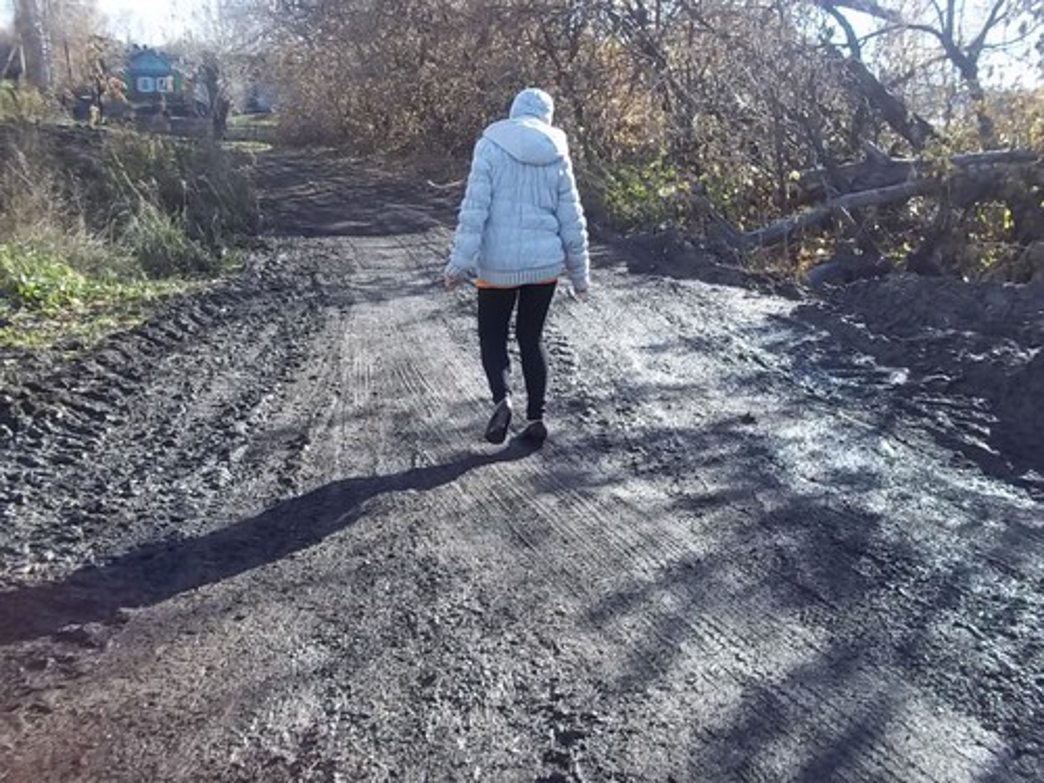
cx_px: 522
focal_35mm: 36
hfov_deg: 51.4
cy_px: 392
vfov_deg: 39.7
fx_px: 1086
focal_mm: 6.5
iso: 80
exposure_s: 1/250
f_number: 3.1
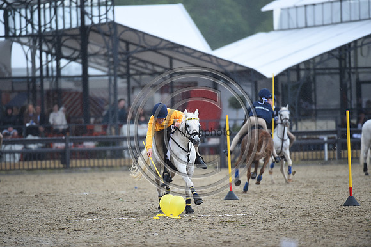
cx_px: 186
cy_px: 124
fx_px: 4120
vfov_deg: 3.4
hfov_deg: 5.2
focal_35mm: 400
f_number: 4.5
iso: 1400
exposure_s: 1/800
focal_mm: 400
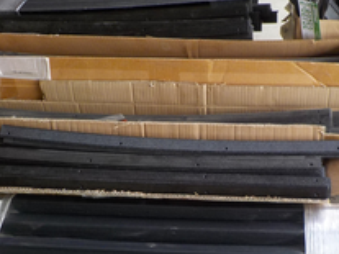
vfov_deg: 25.2
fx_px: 568
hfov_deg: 33.2
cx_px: 192
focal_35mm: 58
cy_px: 138
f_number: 3.3
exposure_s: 1/125
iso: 125
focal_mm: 4.1
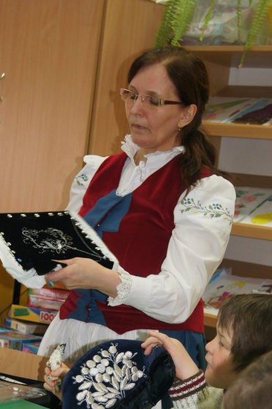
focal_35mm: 80
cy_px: 357
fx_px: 908
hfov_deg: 17.0
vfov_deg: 24.7
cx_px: 132
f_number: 4.5
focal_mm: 30
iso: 800
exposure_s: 1/80
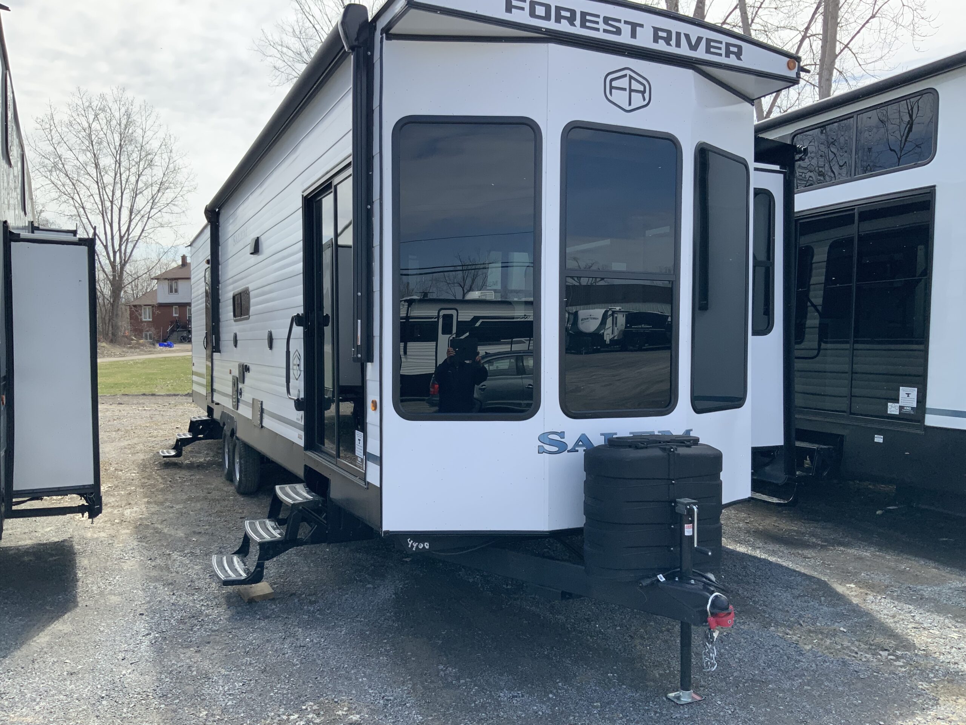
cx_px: 483
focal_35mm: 29
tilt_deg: -2.1
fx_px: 809
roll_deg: -0.8
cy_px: 362
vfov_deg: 48.2
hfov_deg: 61.7
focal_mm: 3
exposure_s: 1/1076
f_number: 1.8
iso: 16
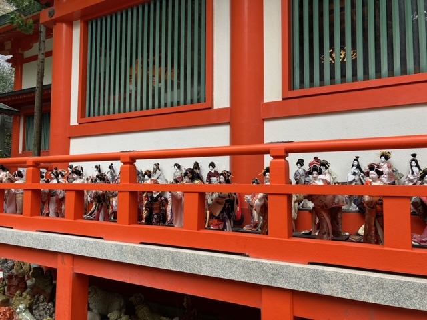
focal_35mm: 28
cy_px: 160
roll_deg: -1.0
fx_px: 345
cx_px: 214
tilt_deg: +3.9
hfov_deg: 63.4
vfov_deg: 49.7
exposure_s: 1/95
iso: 80
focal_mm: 3.99
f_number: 1.8
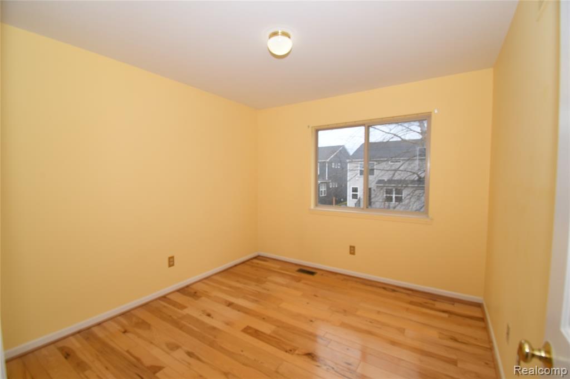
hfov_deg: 100.4
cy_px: 190
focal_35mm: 15
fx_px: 237
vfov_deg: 77.3
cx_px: 285
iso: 250
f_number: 8
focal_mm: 10
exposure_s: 1/80
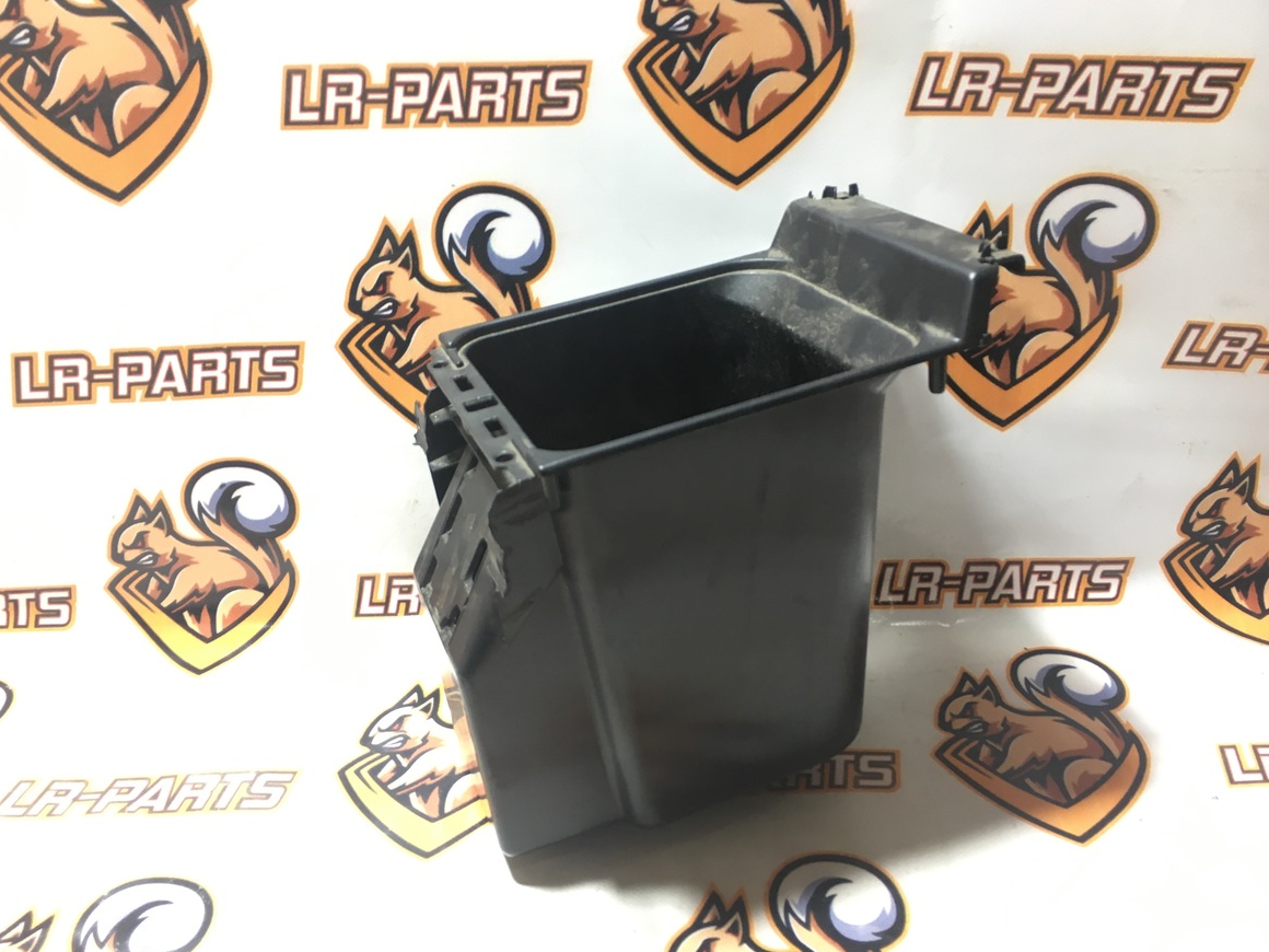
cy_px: 478
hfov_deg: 60.0
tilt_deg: -29.5
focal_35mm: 30
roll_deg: +1.8
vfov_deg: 46.8
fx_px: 1100
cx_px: 638
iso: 64
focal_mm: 4.15
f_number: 2.2
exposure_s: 1/33
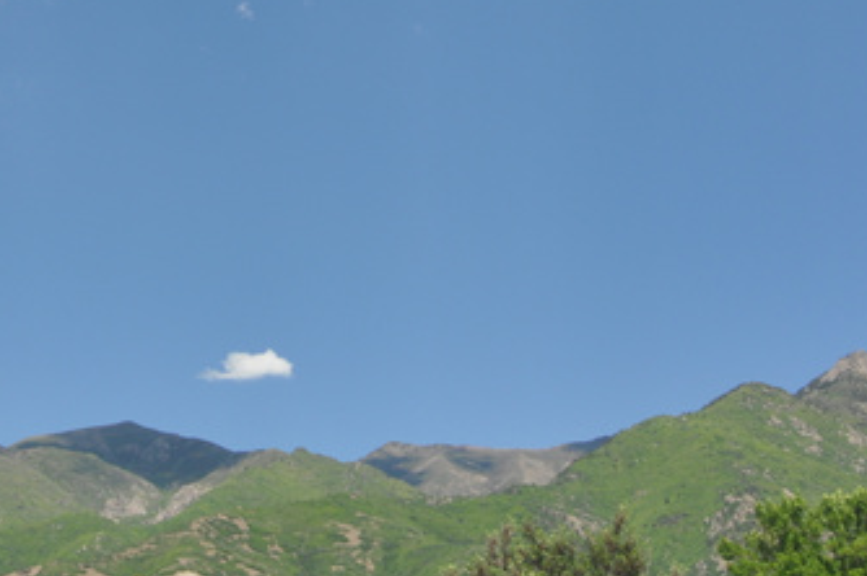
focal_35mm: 69
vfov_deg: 19.3
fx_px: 1660
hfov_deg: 29.2
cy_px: 38
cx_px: 324
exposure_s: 1/400
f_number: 10
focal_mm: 24
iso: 200
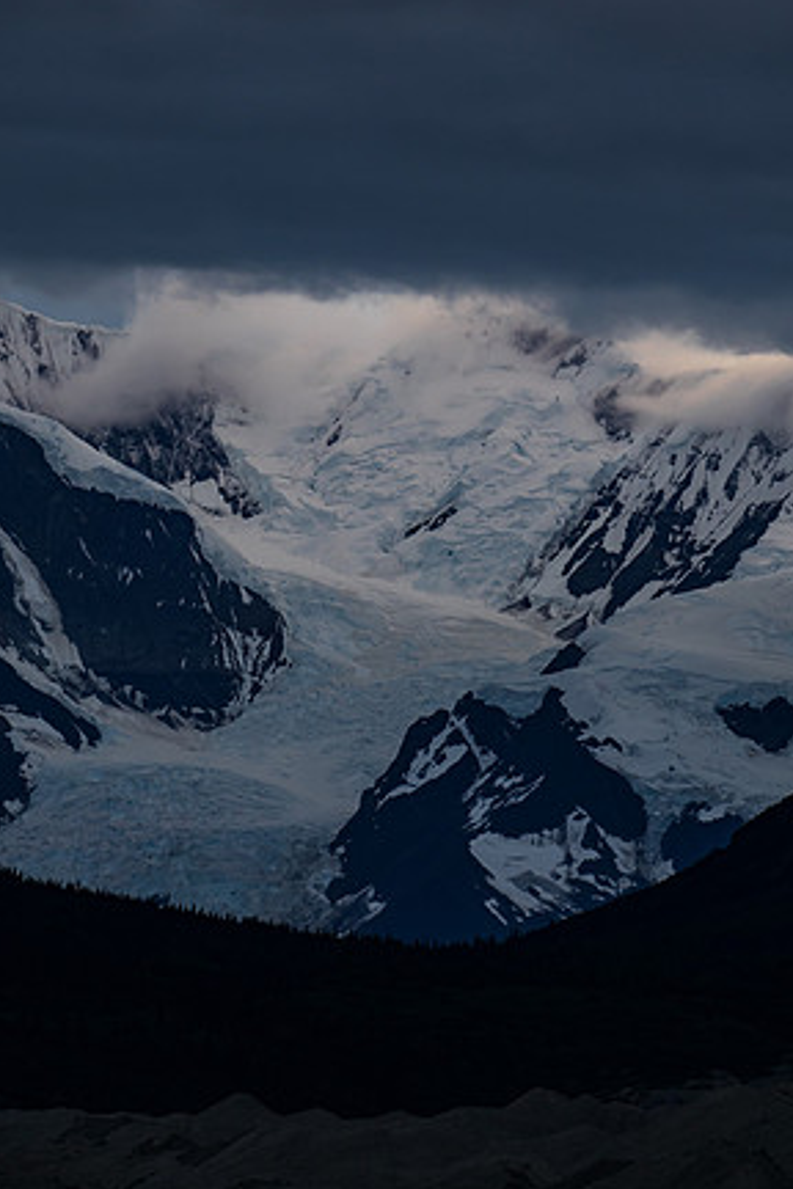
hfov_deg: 4.0
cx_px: 391
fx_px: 11465
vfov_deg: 5.9
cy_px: 583
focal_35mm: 347
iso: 200
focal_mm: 222
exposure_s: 1/250
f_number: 6.3
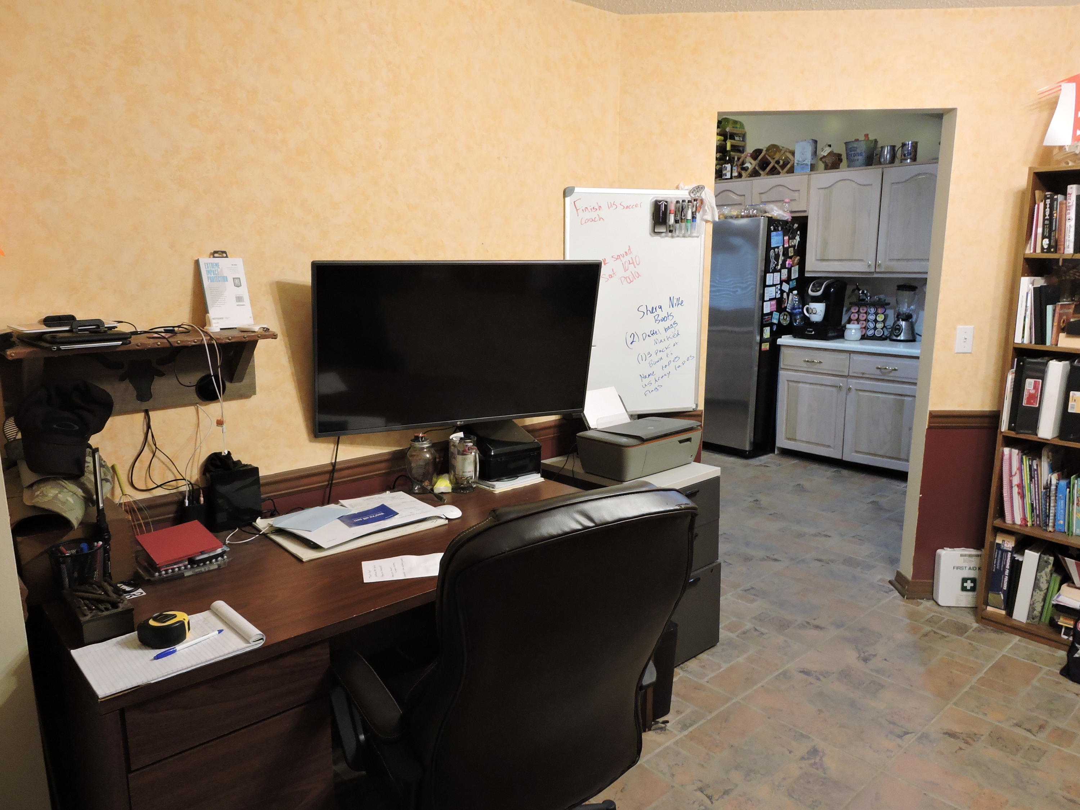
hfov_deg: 71.6
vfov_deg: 56.8
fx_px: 749
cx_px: 540
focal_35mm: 24
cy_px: 405
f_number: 3.3
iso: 400
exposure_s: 1/20
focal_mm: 4.3
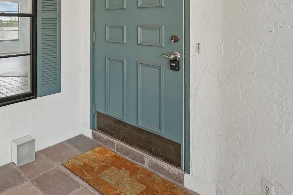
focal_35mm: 29
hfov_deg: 56.4
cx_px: 38
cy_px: 26
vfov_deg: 41.9
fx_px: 236
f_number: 7.1
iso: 400
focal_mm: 16
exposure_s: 1/125
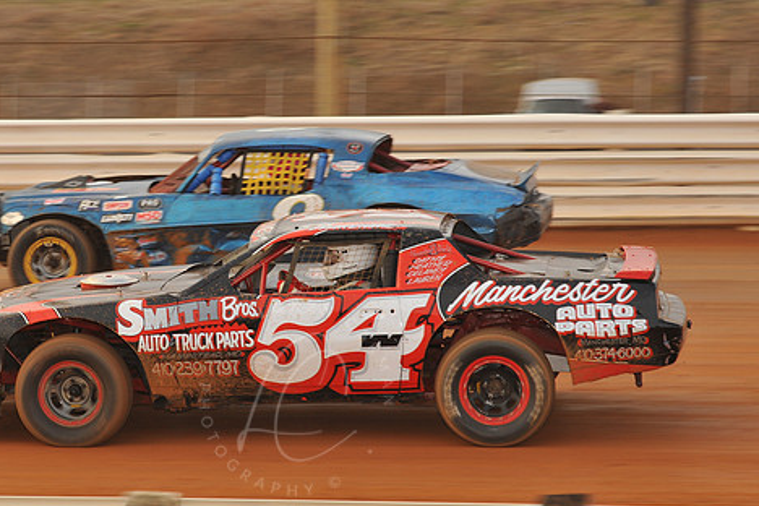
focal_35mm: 130
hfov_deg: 15.8
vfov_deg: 10.5
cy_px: 248
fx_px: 2741
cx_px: 295
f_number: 8
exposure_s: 1/320
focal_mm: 105
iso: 400
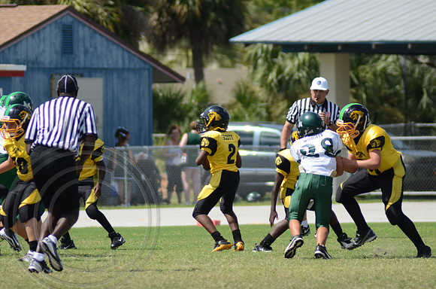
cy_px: 144
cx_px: 218
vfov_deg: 2.6
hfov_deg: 3.9
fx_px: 6344
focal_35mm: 525
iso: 200
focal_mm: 350
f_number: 5.6
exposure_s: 1/800
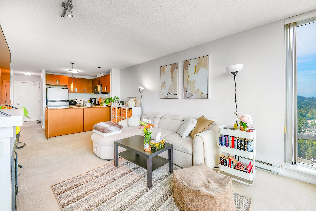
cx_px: 158
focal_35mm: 14
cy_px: 106
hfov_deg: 104.2
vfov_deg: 81.3
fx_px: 123
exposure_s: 1/200
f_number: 10
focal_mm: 14
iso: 250
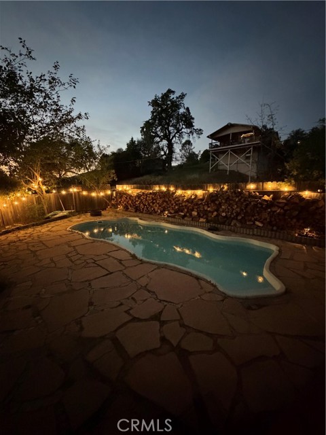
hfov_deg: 85.7
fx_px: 176
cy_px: 218
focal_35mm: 14
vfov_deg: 102.1
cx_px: 163
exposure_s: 1/30
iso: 1600
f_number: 2.2
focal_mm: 2.22
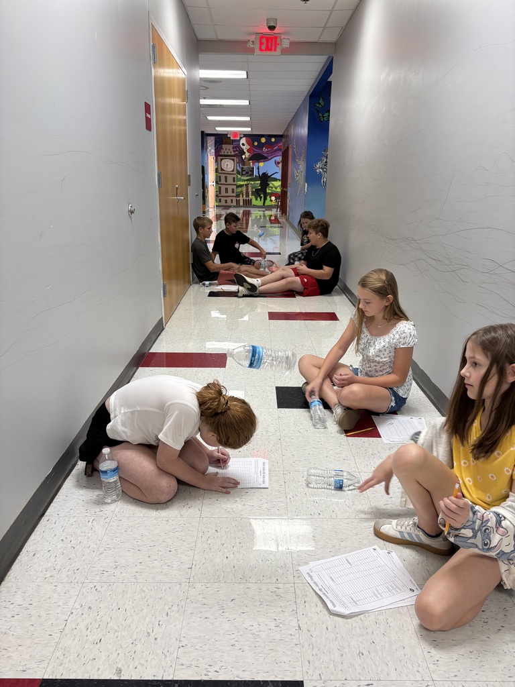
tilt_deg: -16.7
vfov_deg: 67.3
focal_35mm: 26
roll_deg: -1.0
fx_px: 516
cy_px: 344
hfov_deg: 53.1
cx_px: 258
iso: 125
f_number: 1.6
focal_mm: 5.96
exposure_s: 1/60
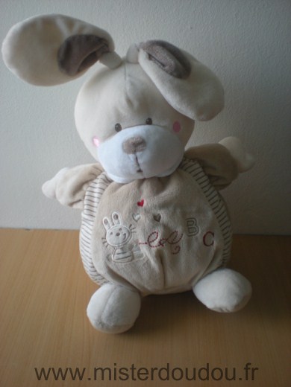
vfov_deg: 49.0
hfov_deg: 37.7
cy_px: 194
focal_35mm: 38
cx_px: 146
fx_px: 426
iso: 154
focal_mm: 6.3
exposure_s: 1/62.4
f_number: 3.1
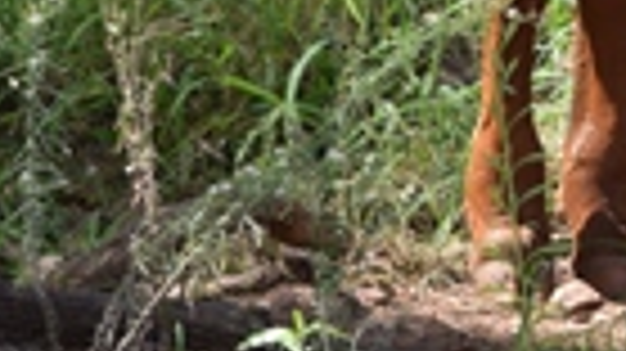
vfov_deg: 1.8
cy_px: -448
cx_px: 1428
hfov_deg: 3.2
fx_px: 11015
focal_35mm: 664
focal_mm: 92
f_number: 5.6
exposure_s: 1/125
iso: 140
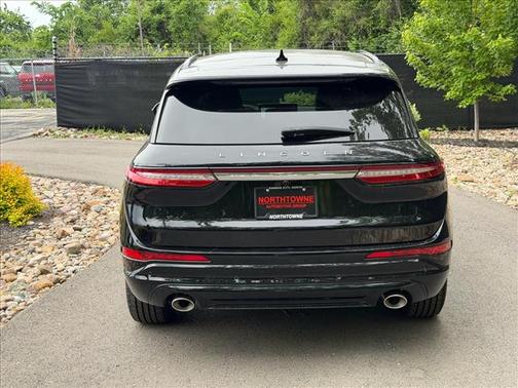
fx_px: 718
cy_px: 194
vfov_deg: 30.3
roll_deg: +3.9
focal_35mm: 48
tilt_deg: -9.7
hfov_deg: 39.7
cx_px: 259
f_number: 1.78
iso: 80
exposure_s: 1/493
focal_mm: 6.76
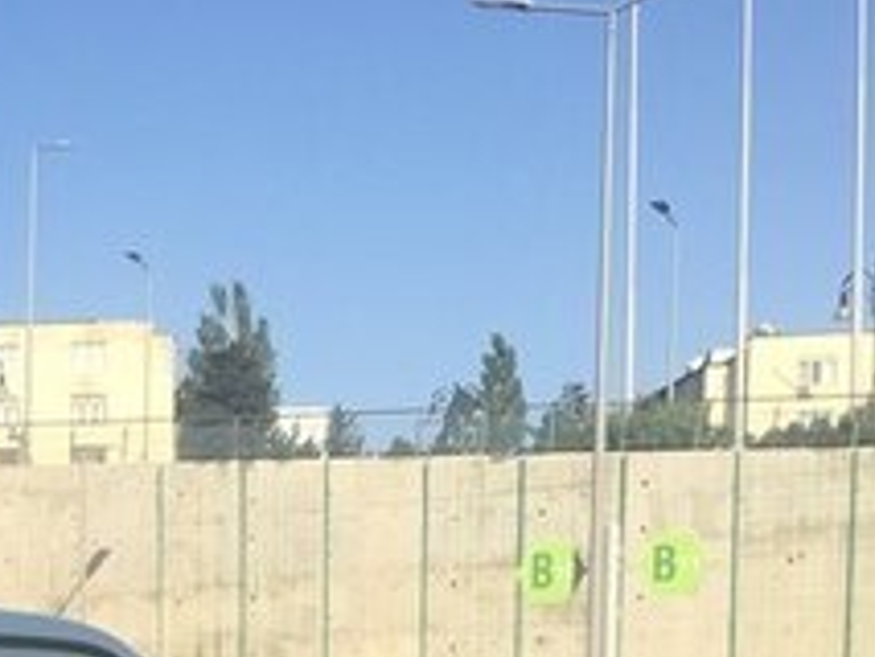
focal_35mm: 90
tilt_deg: -3.8
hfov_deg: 20.2
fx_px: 2276
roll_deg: +0.7
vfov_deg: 15.2
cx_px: -218
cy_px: 983
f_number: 2.2
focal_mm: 4.15
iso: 25
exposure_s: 1/1282
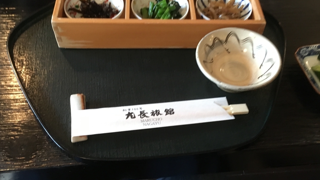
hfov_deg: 51.5
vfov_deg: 30.4
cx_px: 177
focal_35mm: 39
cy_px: 96
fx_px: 331
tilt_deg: -51.8
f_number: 2.2
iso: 200
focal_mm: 4.15
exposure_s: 1/24
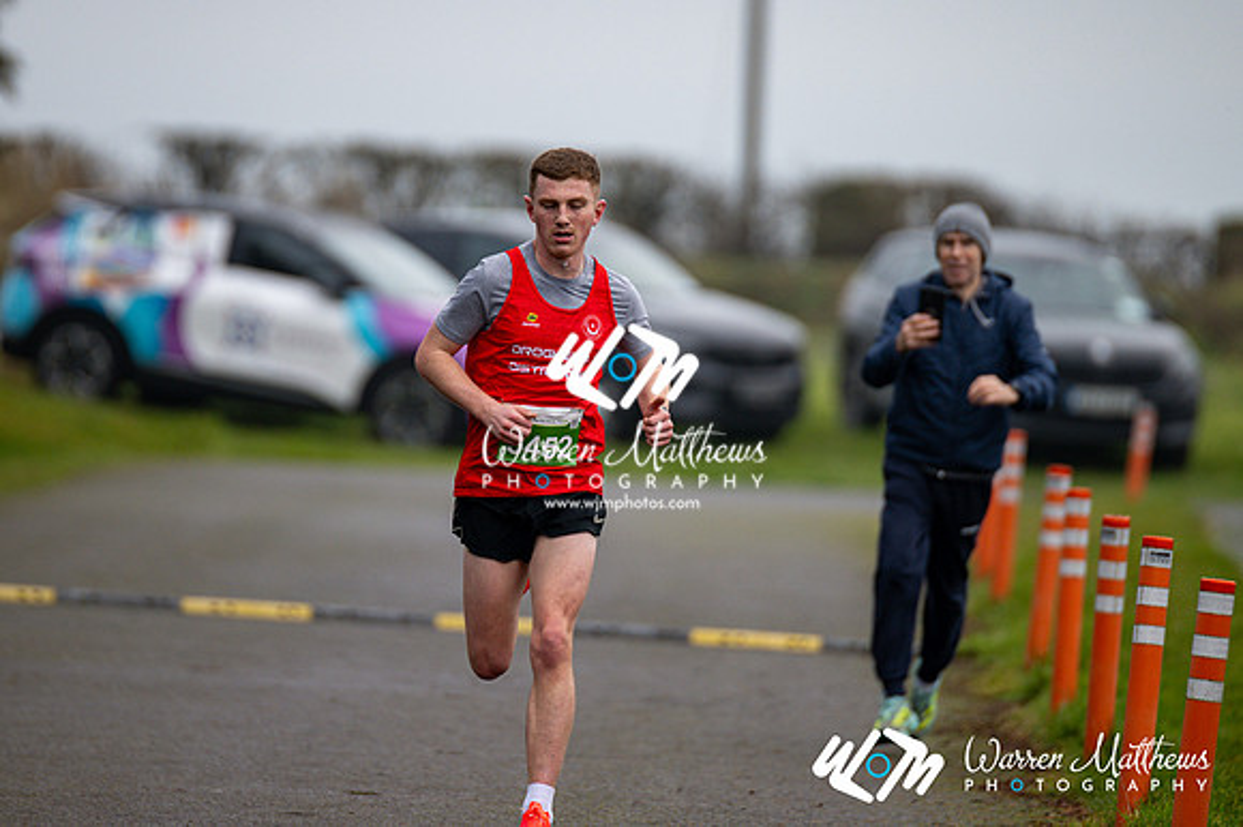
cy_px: 414
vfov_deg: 3.1
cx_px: 622
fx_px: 15528
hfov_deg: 4.6
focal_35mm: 450
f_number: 2.8
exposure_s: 1/1600
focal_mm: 300
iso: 360
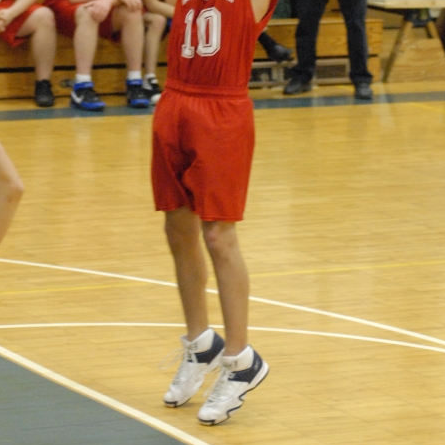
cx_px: 195
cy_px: -33
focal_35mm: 222
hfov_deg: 7.9
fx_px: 3229
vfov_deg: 7.8
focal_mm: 80
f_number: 4
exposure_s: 1/60
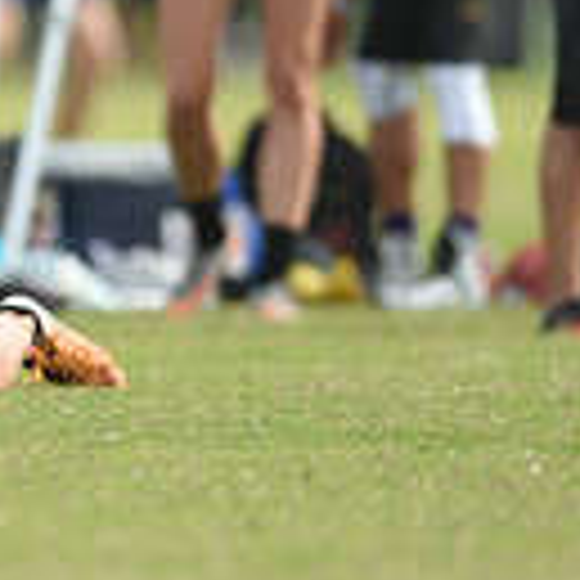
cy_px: 99
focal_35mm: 1532
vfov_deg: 1.1
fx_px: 29041
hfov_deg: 1.1
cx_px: -472
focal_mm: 400
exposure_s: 1/1600
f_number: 2.8
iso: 160
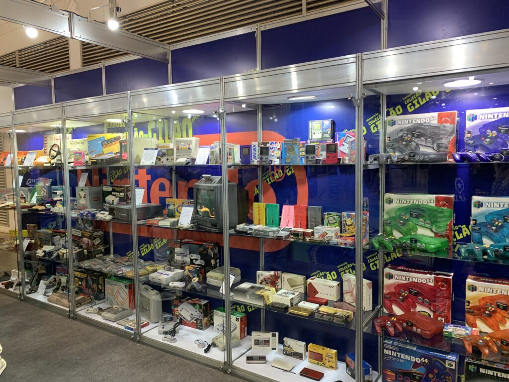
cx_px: 254
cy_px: 191
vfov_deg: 53.1
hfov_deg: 67.3
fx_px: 382
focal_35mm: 26
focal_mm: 4.25
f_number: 1.8
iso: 125
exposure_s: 1/60
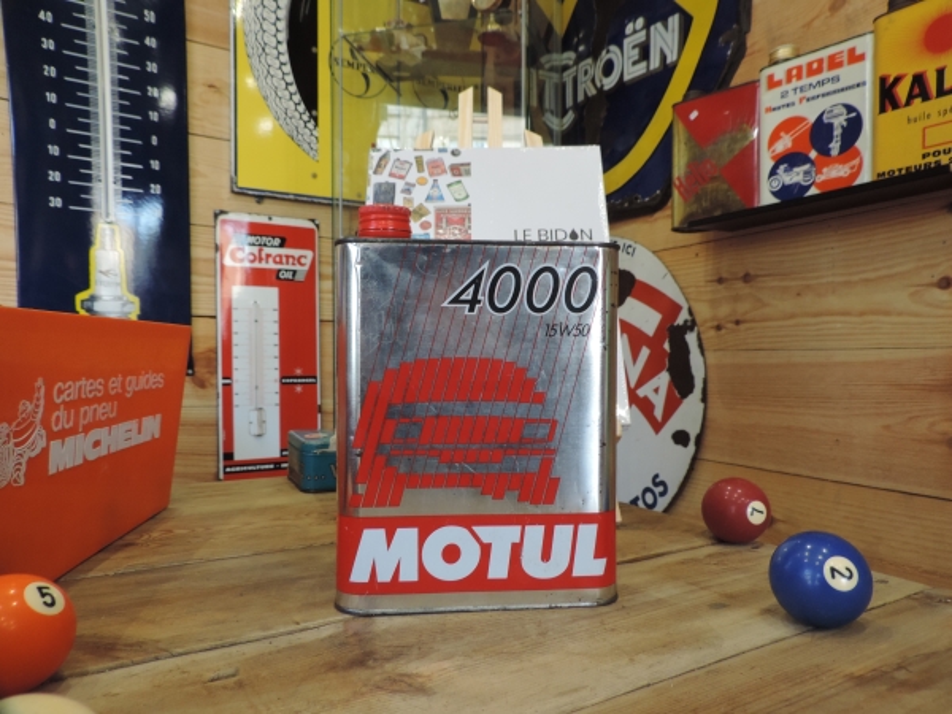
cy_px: 357
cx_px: 476
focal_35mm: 24
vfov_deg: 56.8
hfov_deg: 71.6
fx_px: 660
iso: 250
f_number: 3
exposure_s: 1/30
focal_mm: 4.3
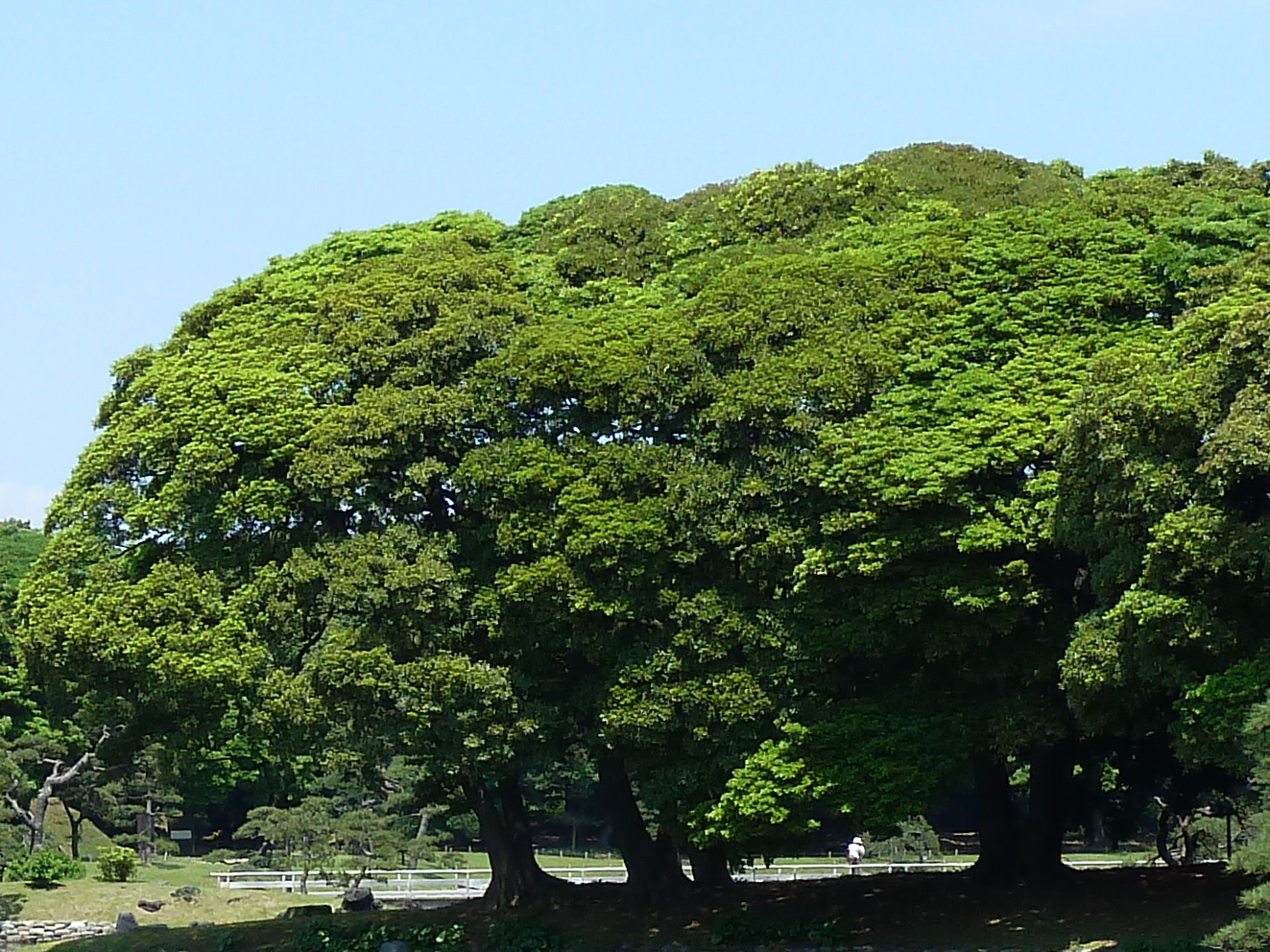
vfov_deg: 11.0
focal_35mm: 133
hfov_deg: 14.7
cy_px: 1050
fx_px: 4879
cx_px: 219
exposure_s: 1/320
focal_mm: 7.3
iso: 80
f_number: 4
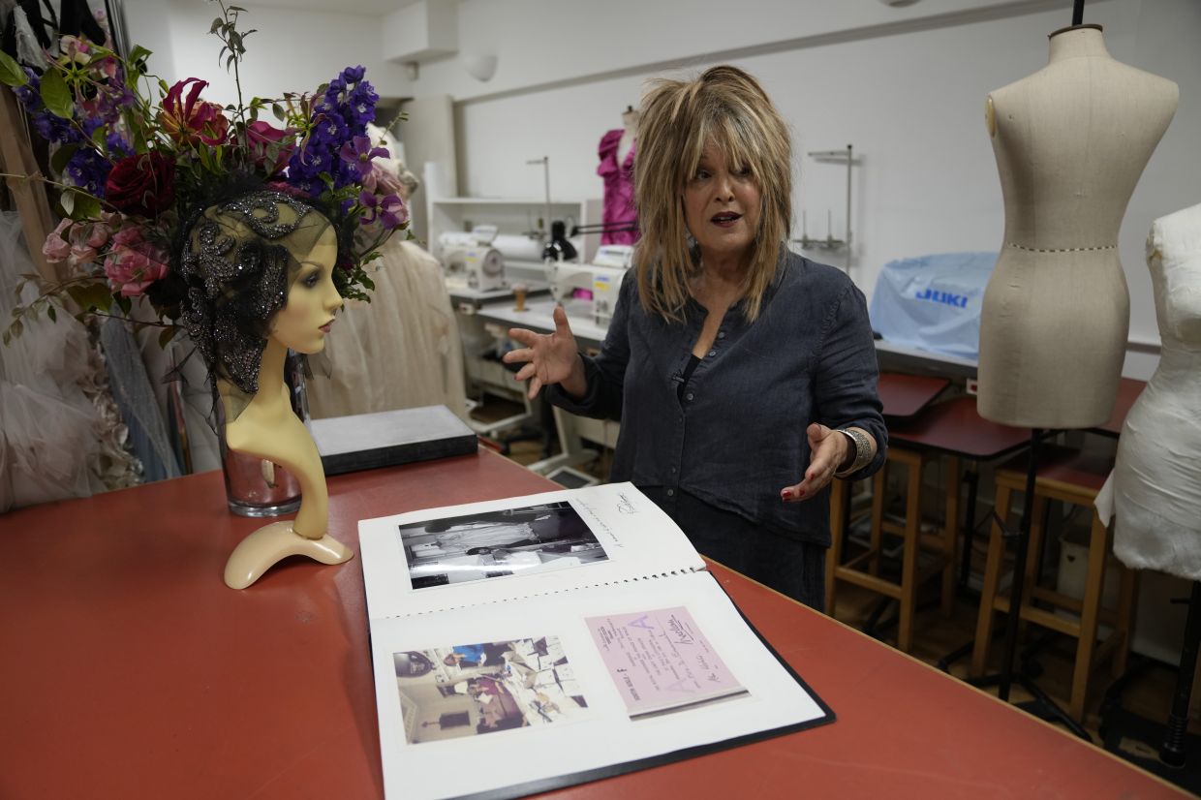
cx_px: 600
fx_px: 834
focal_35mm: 25
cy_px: 400
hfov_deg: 71.5
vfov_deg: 51.3
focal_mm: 25
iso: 640
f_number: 2.8
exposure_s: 1/250
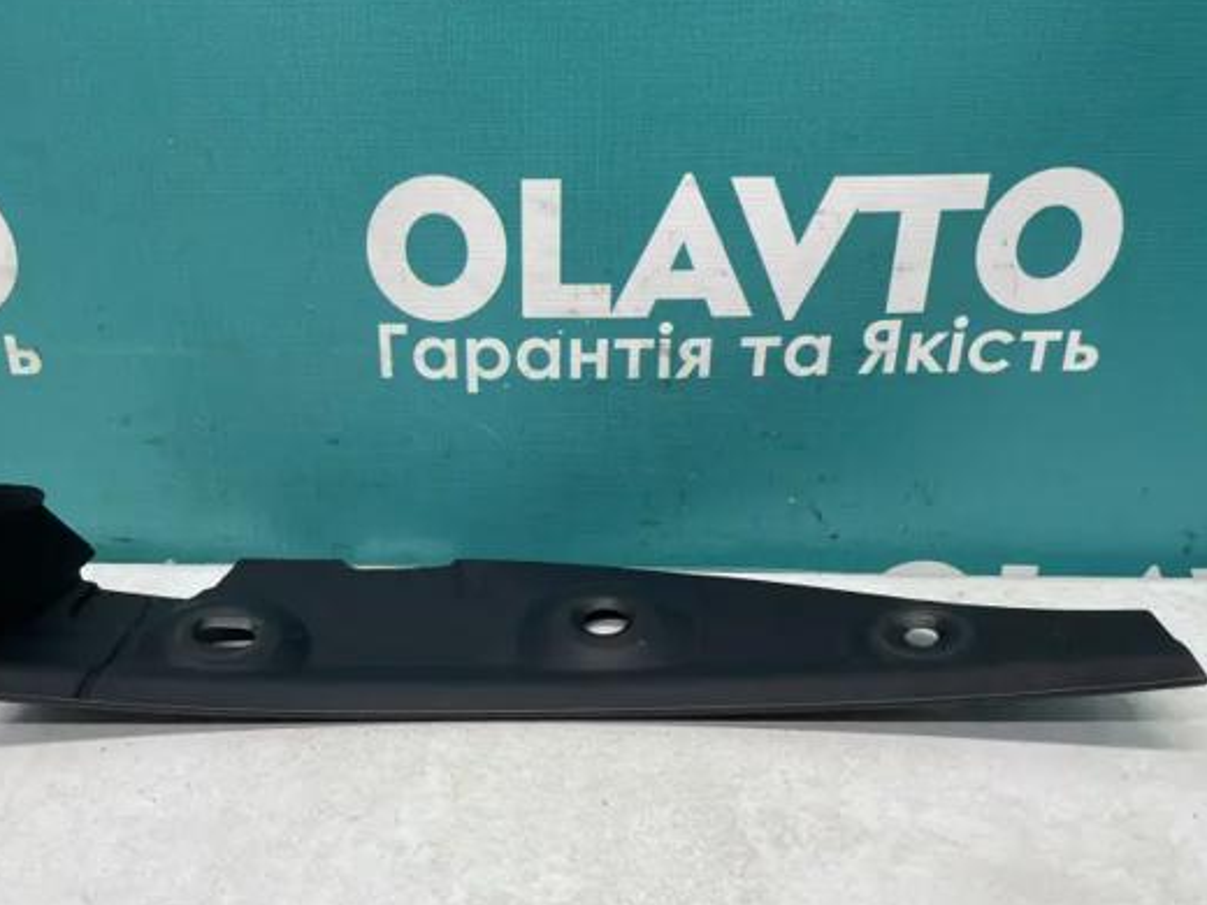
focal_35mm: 32
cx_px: 506
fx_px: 1116
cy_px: 469
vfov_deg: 44.2
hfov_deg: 56.5
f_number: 1.6
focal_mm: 4.2
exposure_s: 1/100
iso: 100
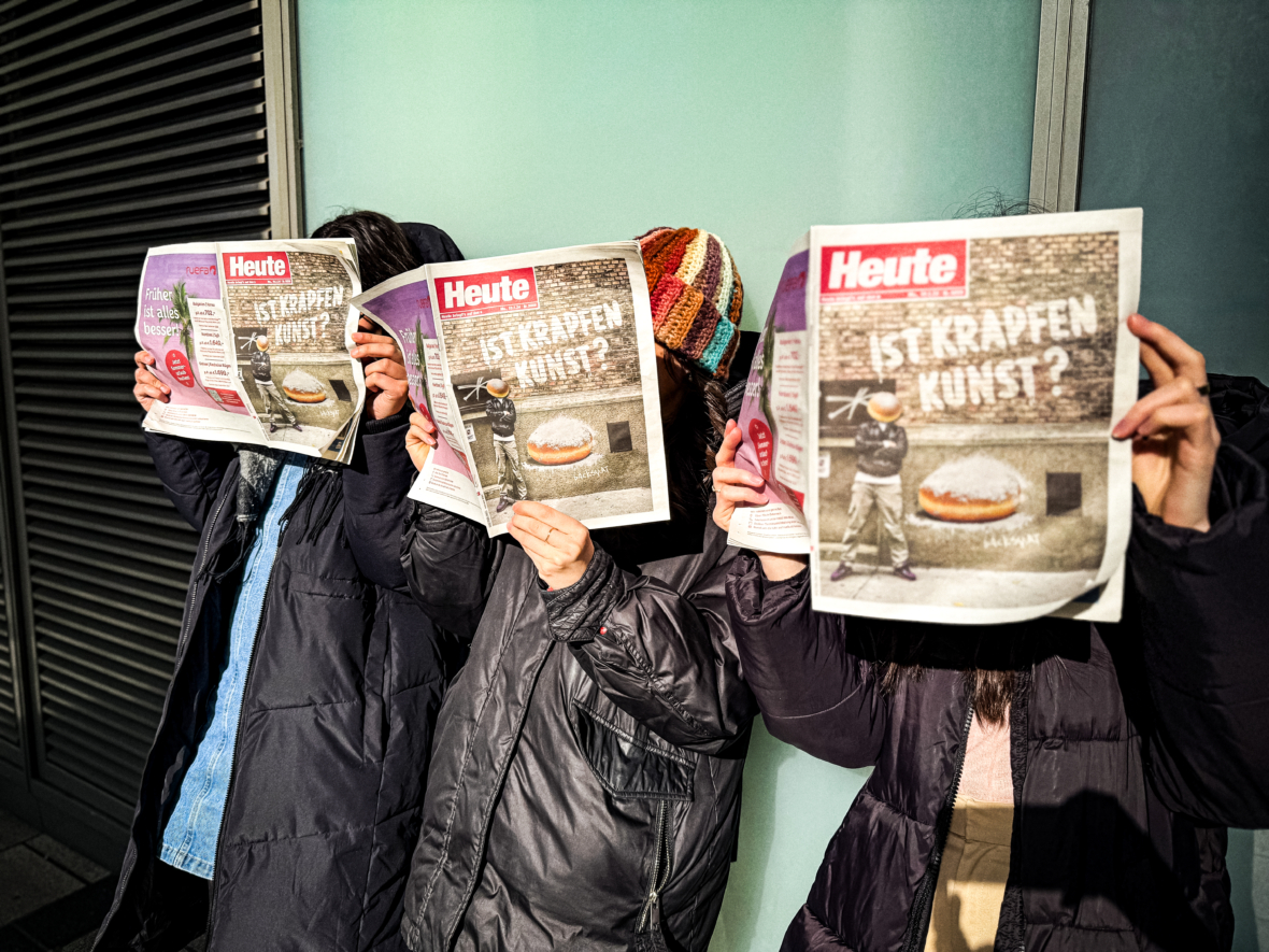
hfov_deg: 71.6
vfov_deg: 56.8
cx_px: 634
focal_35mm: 24
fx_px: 880
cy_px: 476
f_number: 1.78
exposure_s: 1/2703
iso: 80
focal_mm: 6.76
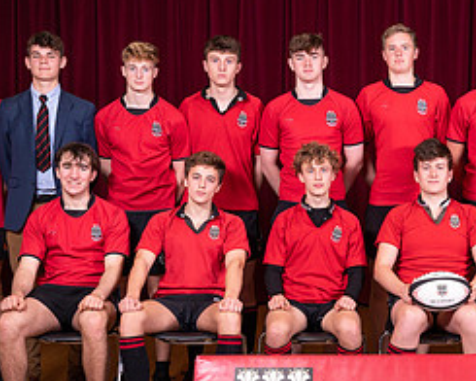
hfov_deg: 22.5
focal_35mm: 83
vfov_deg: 18.5
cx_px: 415
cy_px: 197
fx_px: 1169
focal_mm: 37
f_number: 9
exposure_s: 1/50
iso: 800
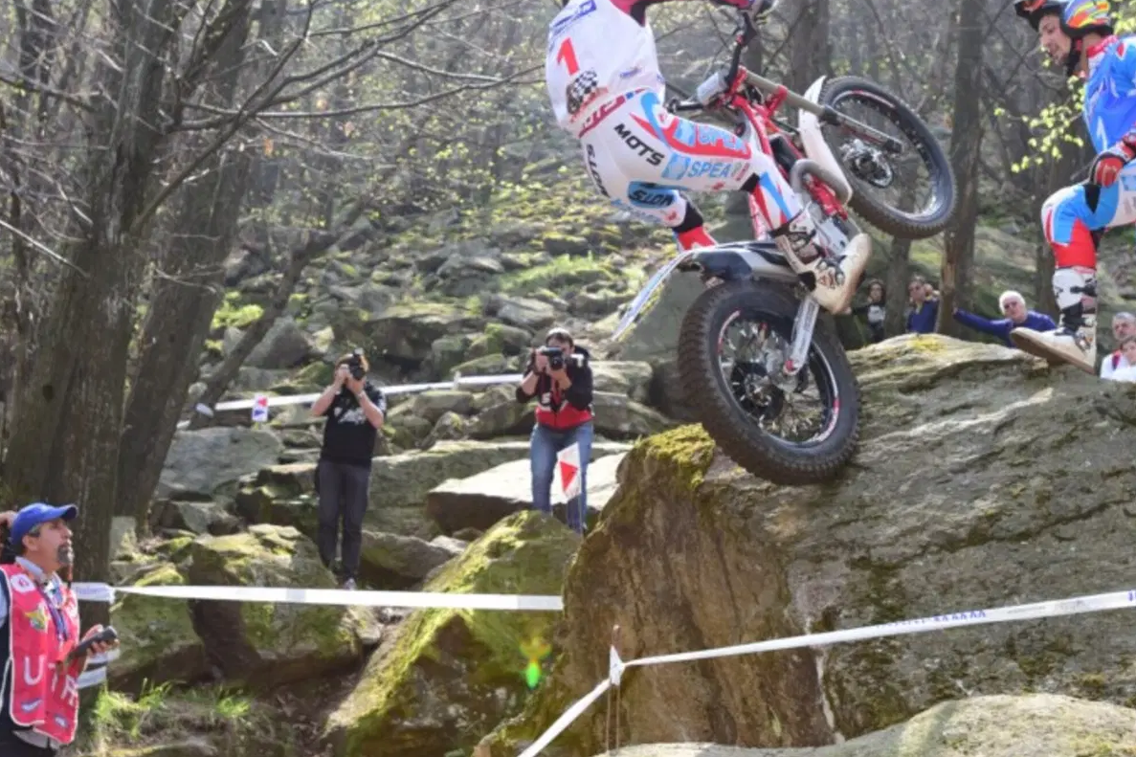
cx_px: 565
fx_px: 1672
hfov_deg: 37.5
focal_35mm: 53
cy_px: 294
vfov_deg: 25.4
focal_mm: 35
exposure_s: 1/1000
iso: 640
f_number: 4.5
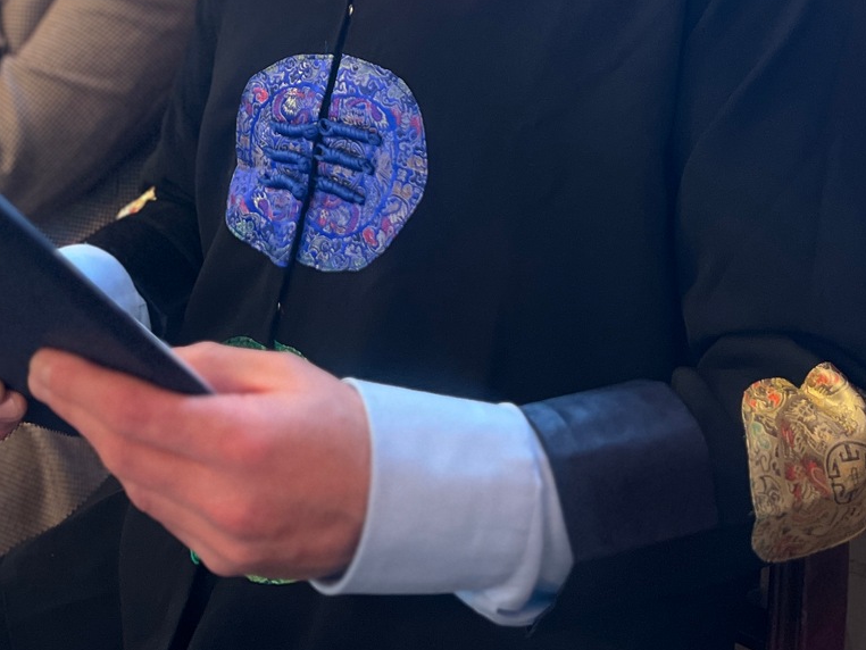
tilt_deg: -4.4
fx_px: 1451
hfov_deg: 32.9
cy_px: -45
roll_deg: +2.9
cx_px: 274
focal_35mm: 58
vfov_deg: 23.8
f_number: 1.5
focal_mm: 5.7
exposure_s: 1/50
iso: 320
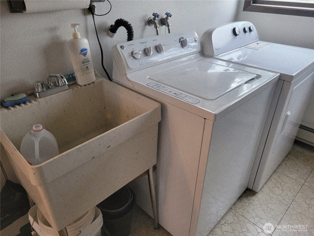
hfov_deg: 67.3
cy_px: 118
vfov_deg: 53.1
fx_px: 236
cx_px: 157
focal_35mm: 26
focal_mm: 5.4
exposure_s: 1/40
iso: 160
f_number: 1.8
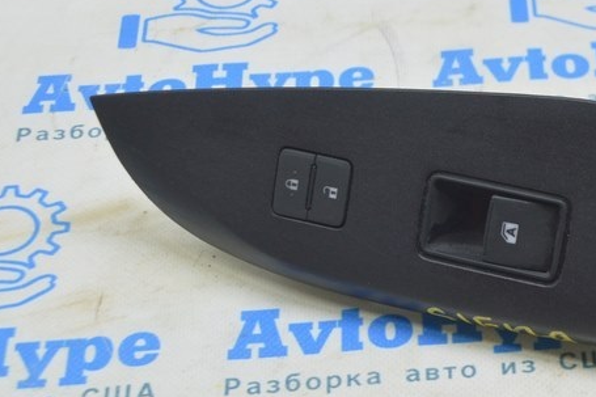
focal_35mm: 108
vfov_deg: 12.7
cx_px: 620
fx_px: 1787
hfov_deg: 18.4
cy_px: 154
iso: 400
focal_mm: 32
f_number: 5.6
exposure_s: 1/20
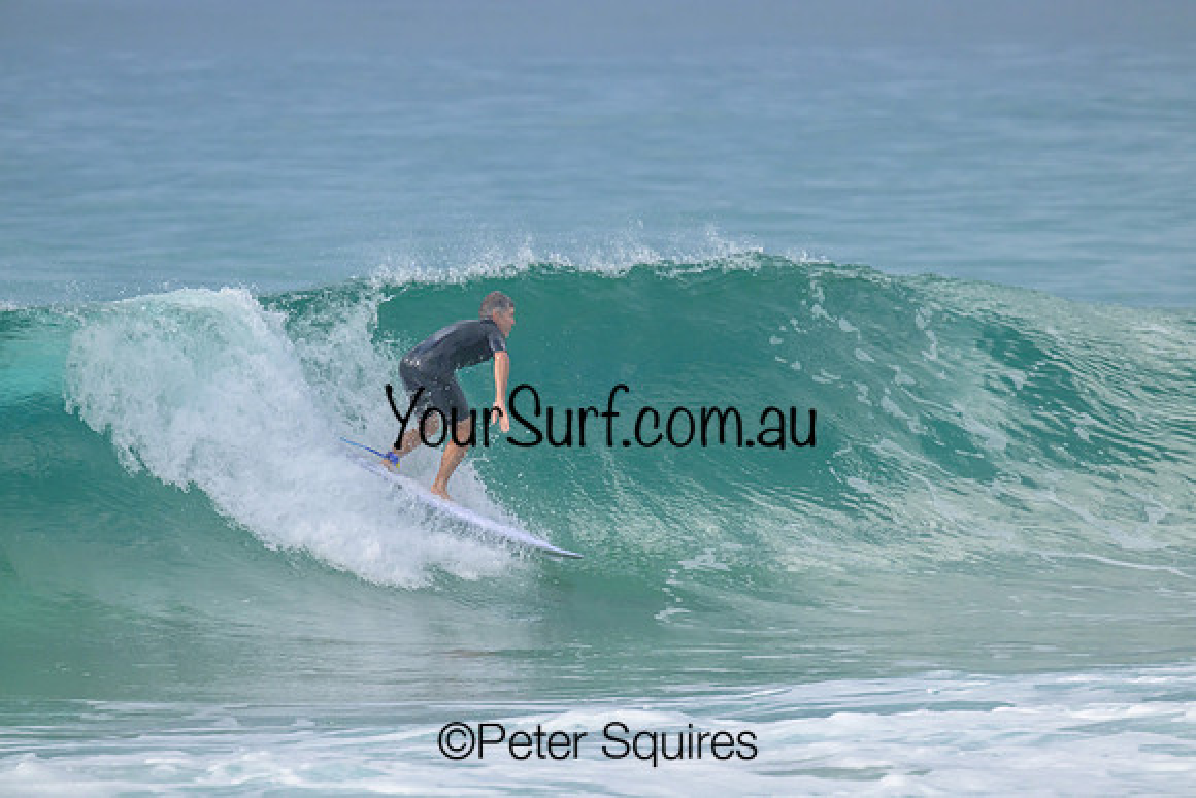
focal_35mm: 630
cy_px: 399
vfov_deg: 2.2
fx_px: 20934
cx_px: 598
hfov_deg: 3.3
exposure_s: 1/2000
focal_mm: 630
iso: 1400
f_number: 11
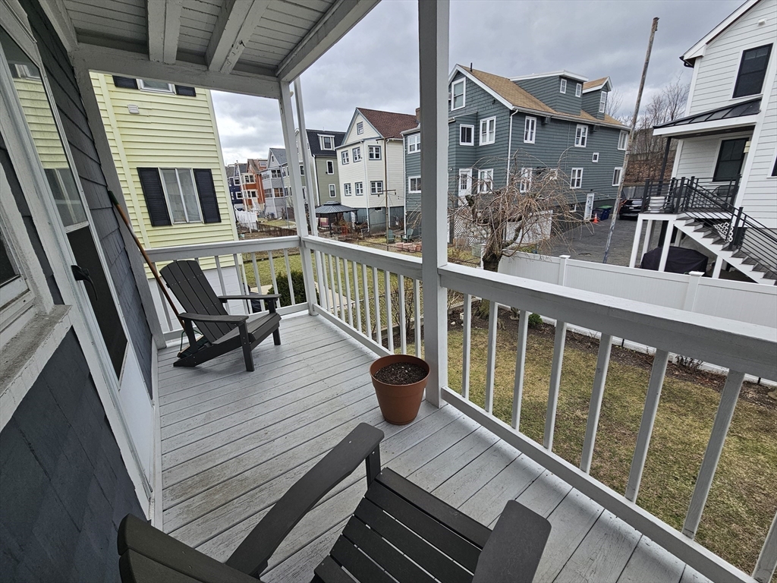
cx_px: 388
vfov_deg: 89.9
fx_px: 292
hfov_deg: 106.2
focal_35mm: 13
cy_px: 292
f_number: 2.2
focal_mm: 2.2
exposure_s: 1/885
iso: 50
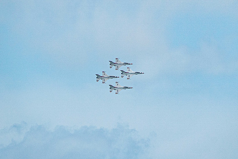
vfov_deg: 1.4
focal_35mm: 982
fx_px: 6491
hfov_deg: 2.1
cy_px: 46
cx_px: 136
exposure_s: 1/2000
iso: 800
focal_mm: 400
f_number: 8
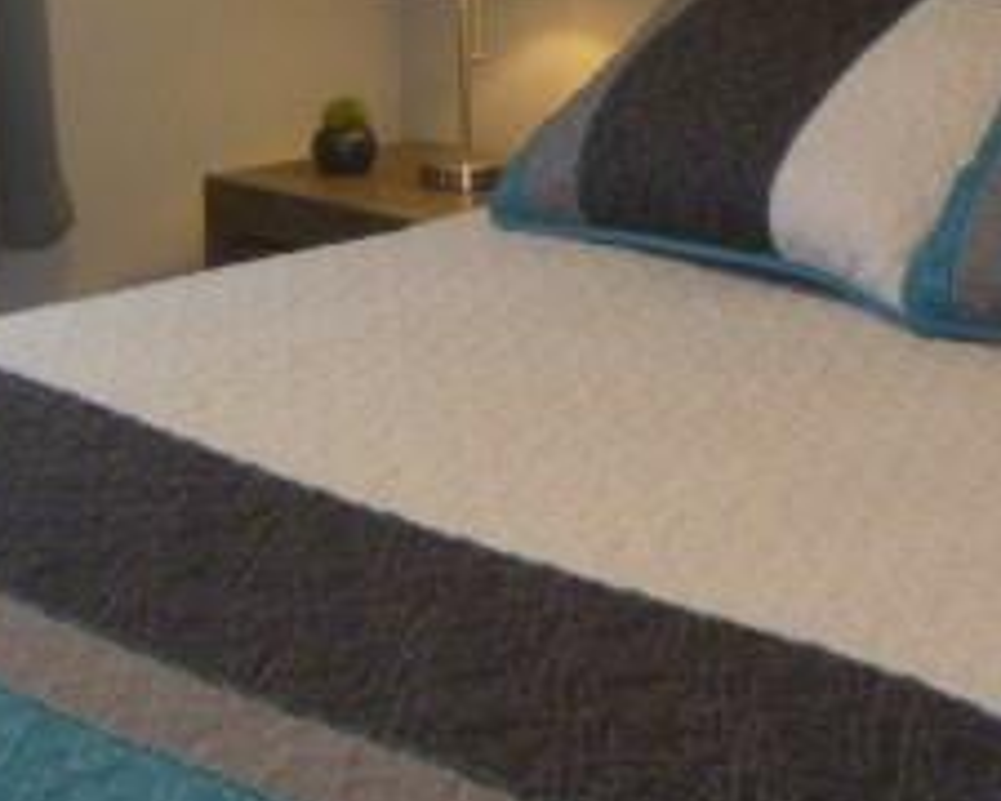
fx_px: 2874
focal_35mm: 97
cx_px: 721
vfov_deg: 15.6
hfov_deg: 19.6
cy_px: 53
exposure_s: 1/30
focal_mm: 6.3
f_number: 3.5
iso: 320
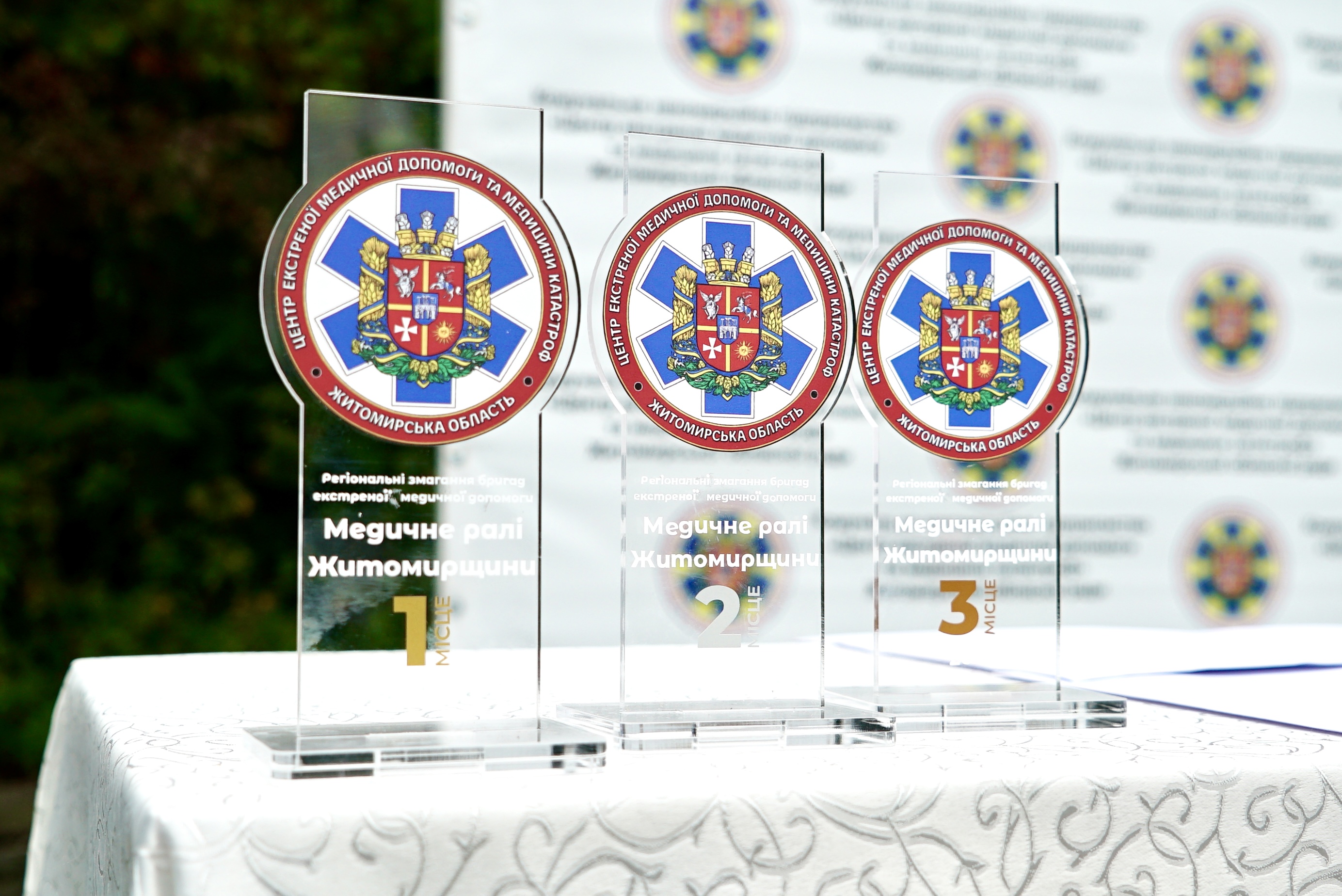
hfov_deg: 40.3
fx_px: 1827
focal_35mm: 49
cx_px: 671
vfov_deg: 27.6
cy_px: 448
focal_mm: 33
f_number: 4.5
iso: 200
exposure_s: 1/250
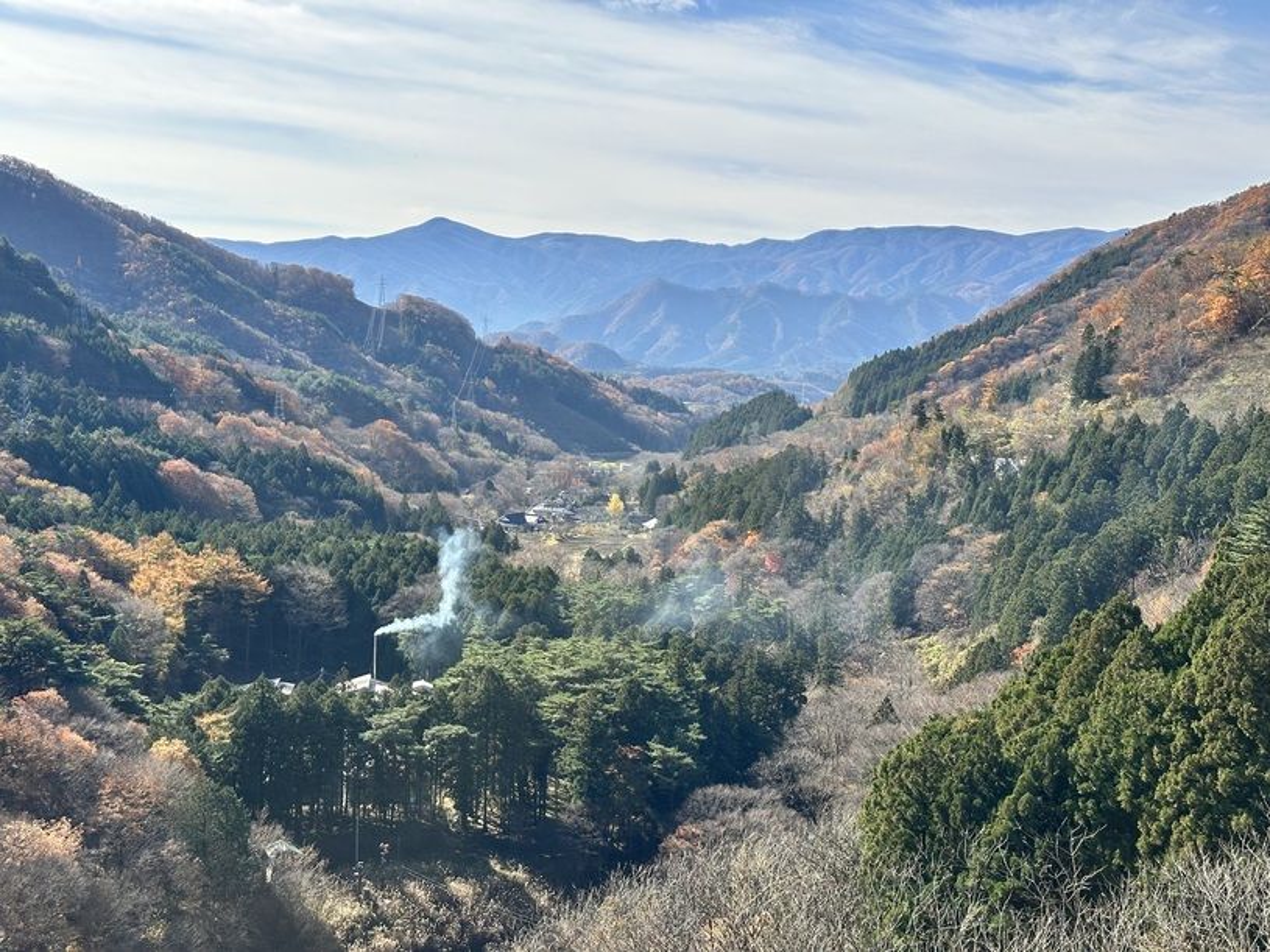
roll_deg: -1.1
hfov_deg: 39.7
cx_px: 635
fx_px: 1761
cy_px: 476
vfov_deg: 30.3
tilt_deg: -5.5
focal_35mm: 48
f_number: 1.78
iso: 64
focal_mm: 6.86
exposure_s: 1/2890
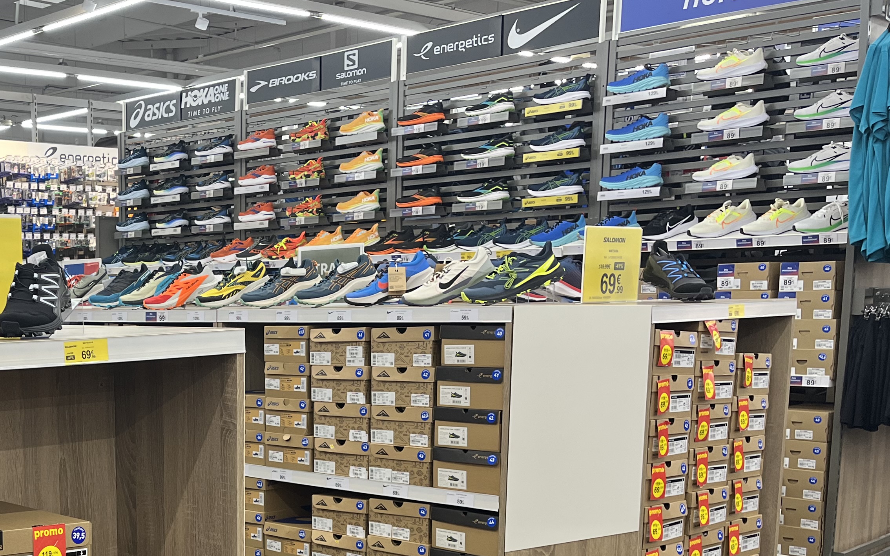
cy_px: 486
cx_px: 113
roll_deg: +0.8
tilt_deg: -10.4
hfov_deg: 38.6
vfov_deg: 25.6
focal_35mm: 49
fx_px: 1188
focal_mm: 5.1
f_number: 1.6
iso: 100
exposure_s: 1/100
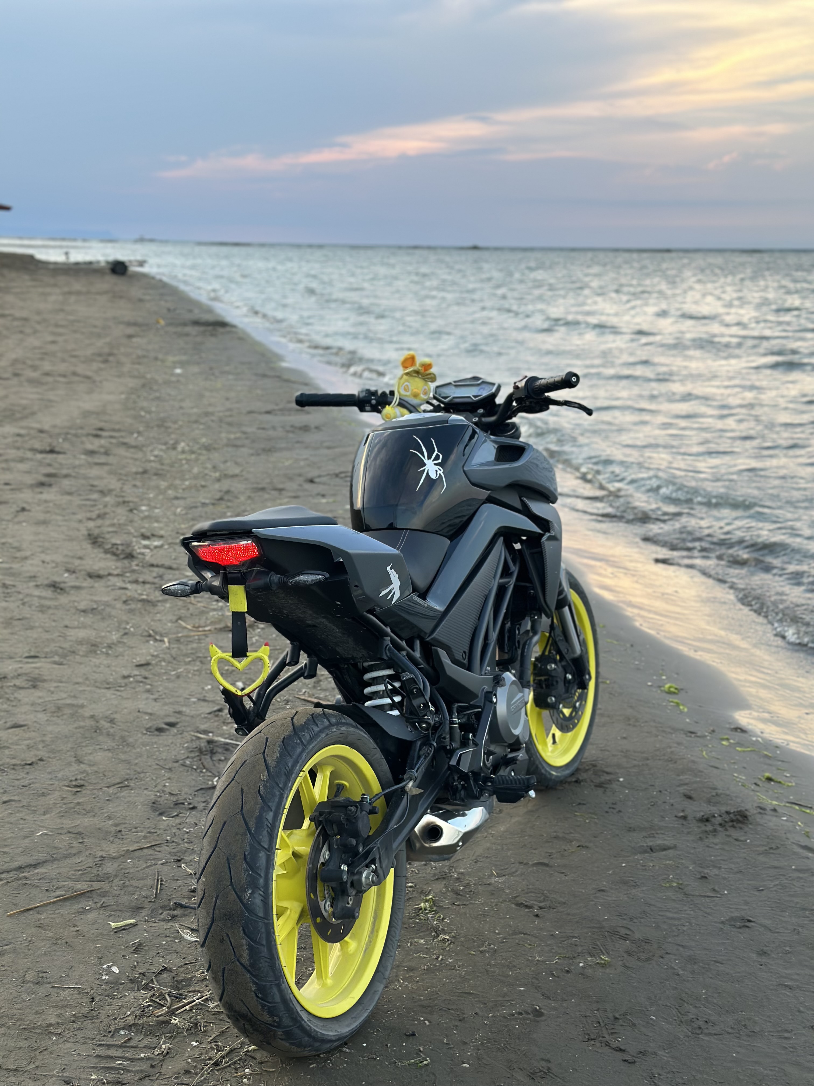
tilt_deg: -11.5
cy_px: 543
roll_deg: -2.8
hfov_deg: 30.3
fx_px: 1505
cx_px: 407
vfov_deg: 39.7
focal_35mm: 48
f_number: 1.78
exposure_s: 1/450
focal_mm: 6.86
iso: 80
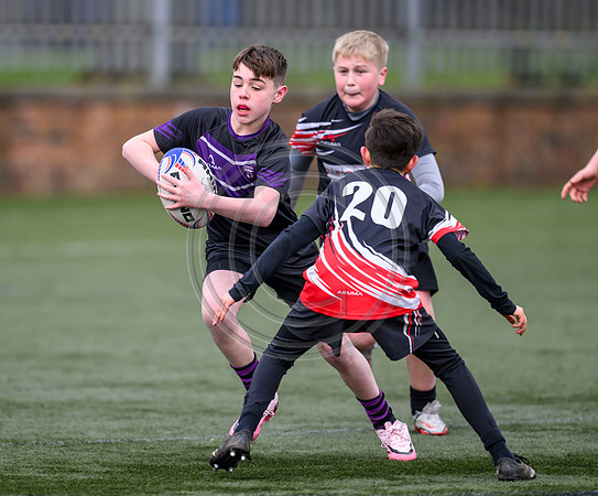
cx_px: 267
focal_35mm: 538
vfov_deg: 2.9
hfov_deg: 3.5
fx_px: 9651
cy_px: 216
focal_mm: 400
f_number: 3.2
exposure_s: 1/1600
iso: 500
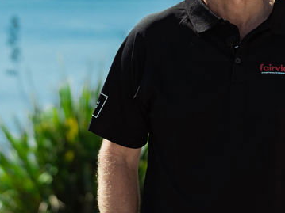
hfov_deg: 14.0
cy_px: 72
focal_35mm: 140
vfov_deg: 10.6
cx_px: 243
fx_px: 1152
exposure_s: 1/2000
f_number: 2.2
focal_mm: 51
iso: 100
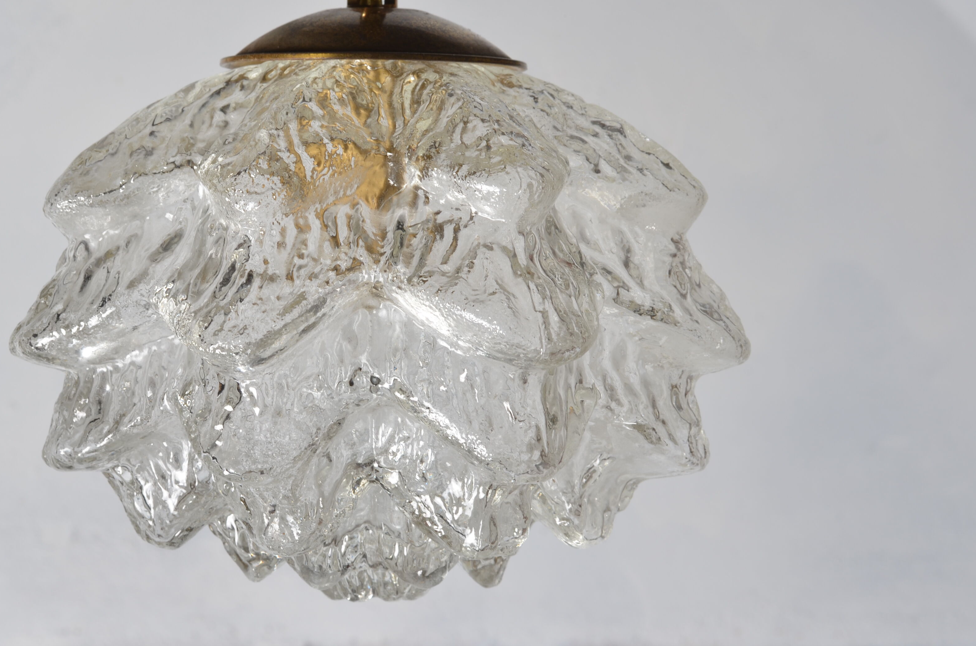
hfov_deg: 23.2
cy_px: 300
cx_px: 430
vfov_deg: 15.5
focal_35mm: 88
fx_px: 2381
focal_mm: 50
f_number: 11
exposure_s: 1/125
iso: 100
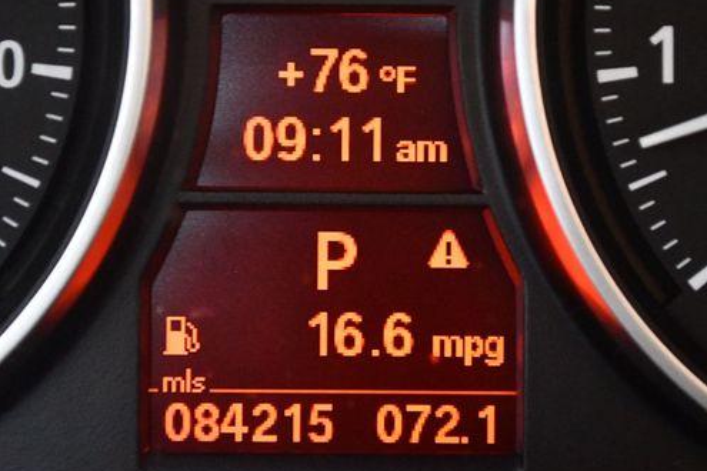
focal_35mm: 106
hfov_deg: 19.3
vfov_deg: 12.9
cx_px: 364
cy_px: 200
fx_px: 2082
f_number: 5.6
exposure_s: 1/60
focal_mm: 55
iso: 11400
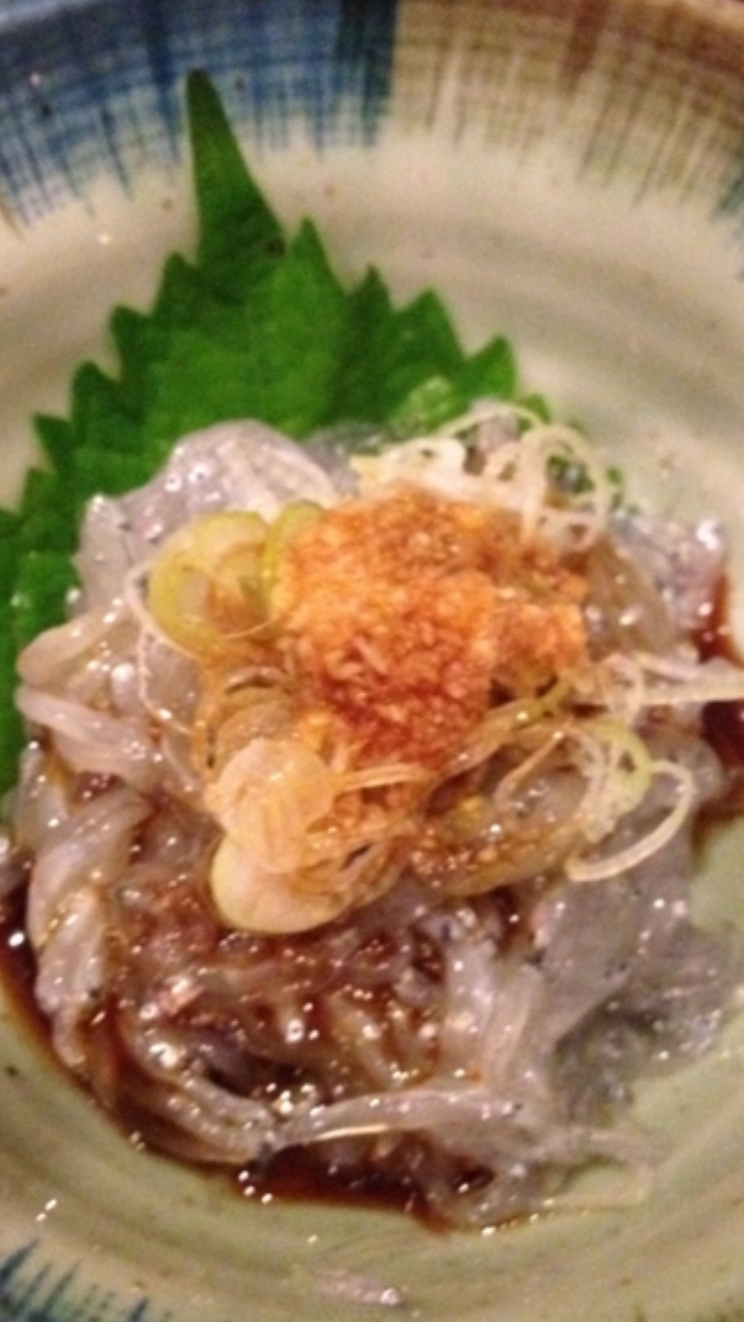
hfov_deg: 22.6
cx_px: 381
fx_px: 1859
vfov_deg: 39.2
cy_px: 682
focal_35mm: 53
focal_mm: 4.28
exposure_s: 1/15
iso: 800
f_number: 2.4
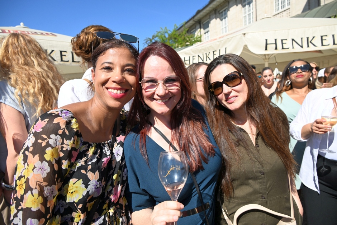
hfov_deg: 73.7
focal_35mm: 24
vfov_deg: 53.2
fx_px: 225
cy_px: 112
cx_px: 168
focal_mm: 24
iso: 160
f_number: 5.6
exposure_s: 1/640
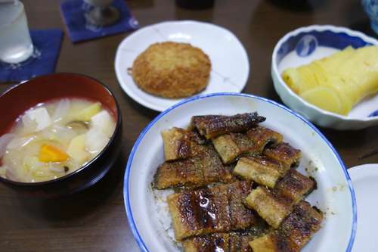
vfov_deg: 46.4
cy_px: 126
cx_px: 189
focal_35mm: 28
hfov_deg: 65.5
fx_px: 294
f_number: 1.8
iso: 320
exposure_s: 1/30
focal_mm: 10.4
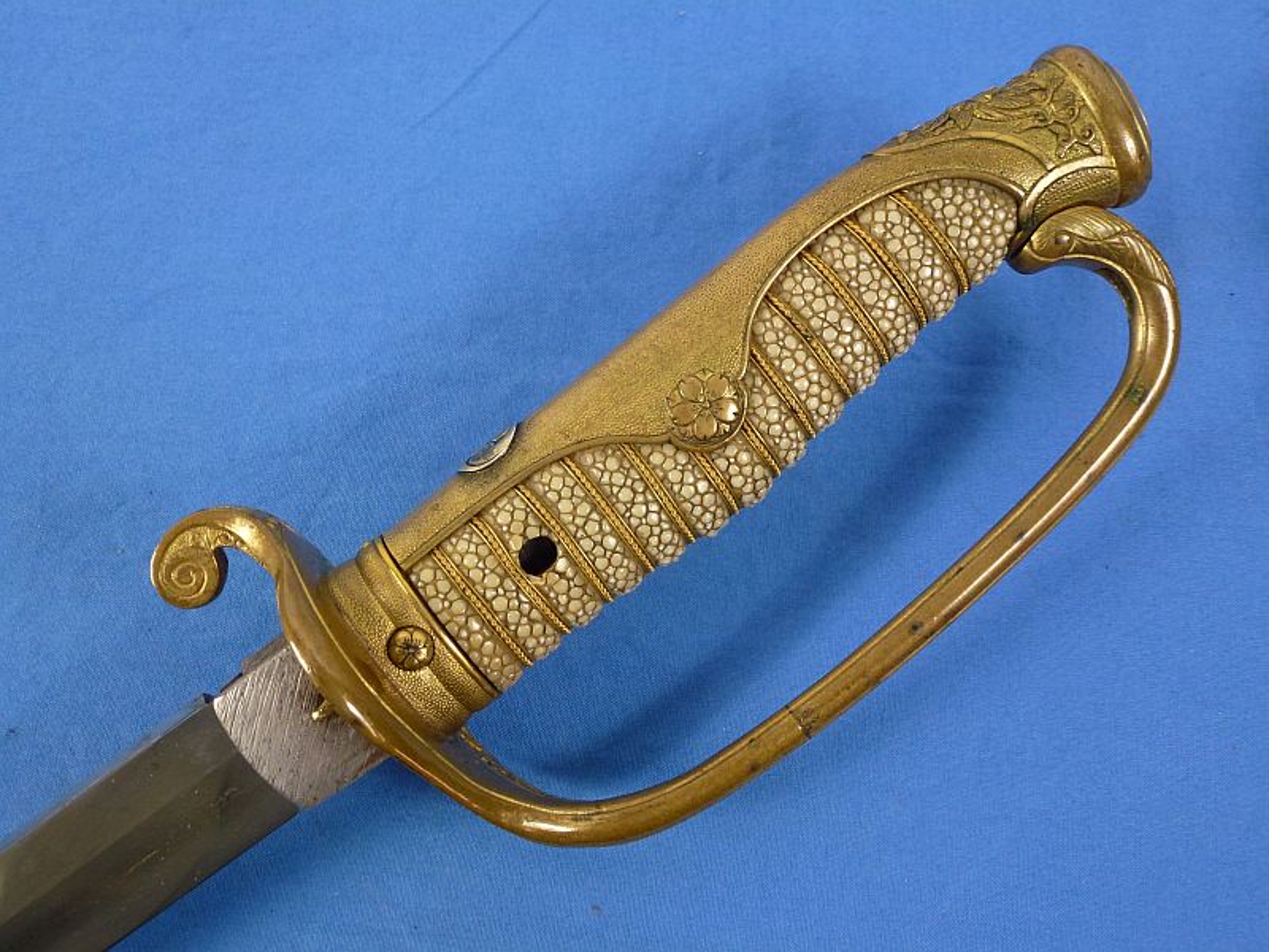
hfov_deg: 51.4
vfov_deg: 39.7
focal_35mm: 36
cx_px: 634
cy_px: 476
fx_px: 1320
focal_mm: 6.4
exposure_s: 1/60
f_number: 3.7
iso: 200
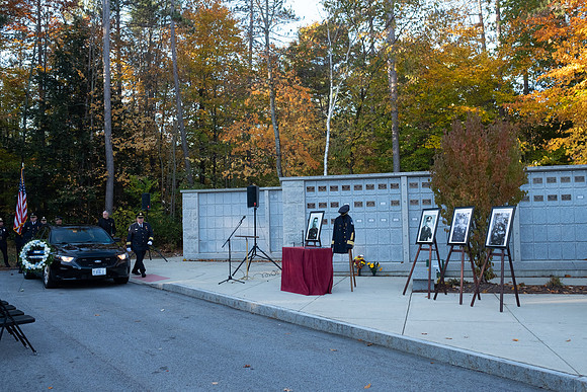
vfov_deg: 37.9
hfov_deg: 54.4
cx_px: 294
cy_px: 196
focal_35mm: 35
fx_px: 571
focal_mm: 23
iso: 800
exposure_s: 1/640
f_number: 3.6
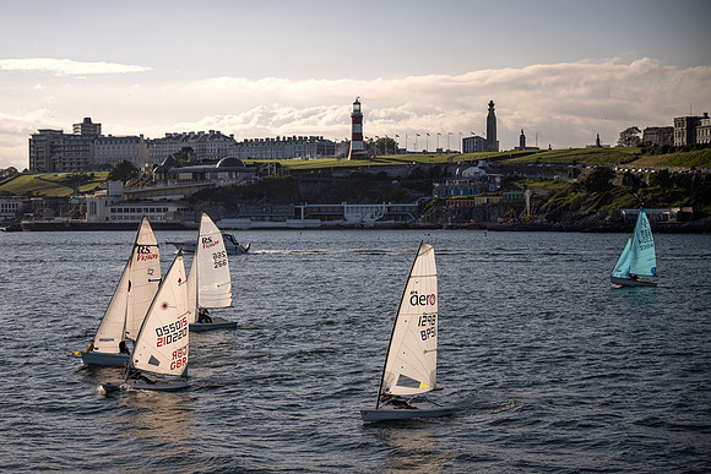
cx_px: 298
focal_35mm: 82
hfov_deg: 24.7
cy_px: 246
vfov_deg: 16.6
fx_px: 1624
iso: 100
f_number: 2.8
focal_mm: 70
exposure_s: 1/8000
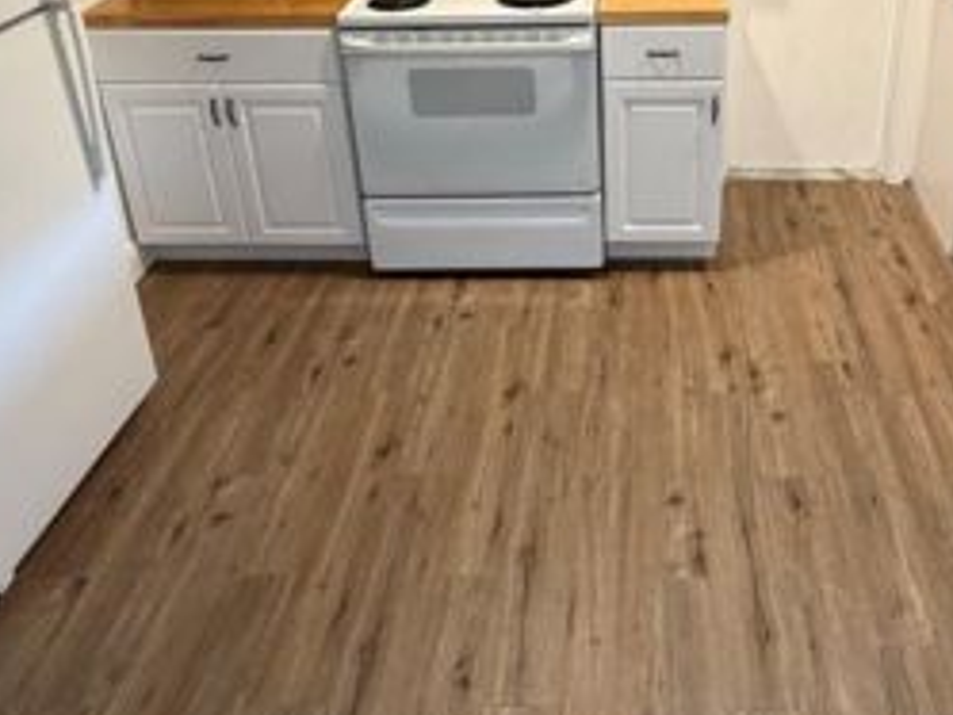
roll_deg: +0.6
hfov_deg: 50.5
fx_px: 992
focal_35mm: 36
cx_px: 632
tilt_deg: -22.2
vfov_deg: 37.6
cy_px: 99
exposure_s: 1/60
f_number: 2.2
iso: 250
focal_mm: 2.22
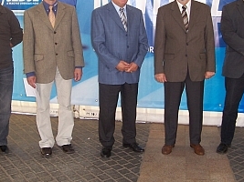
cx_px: 123
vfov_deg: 28.2
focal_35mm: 51
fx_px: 359
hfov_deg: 37.5
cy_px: 51
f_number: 2.7
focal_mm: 5.6
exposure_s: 1/60
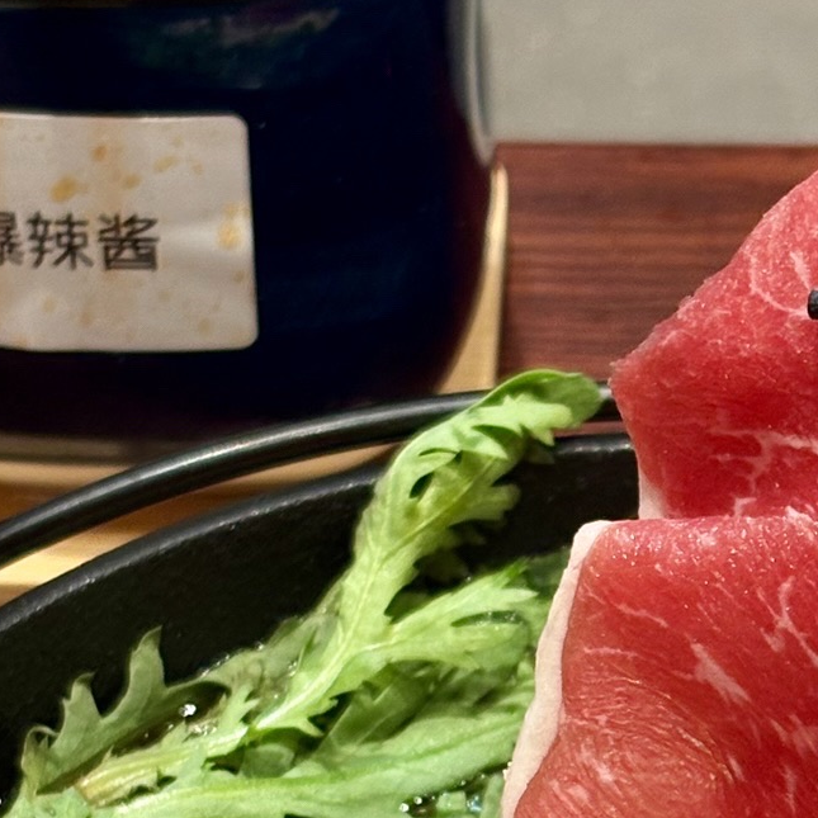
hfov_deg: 11.9
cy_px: 758
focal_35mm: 146
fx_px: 3903
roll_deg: -0.8
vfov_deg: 11.9
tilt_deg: -40.2
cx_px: 696
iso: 125
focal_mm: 5.96
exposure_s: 1/55
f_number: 1.6
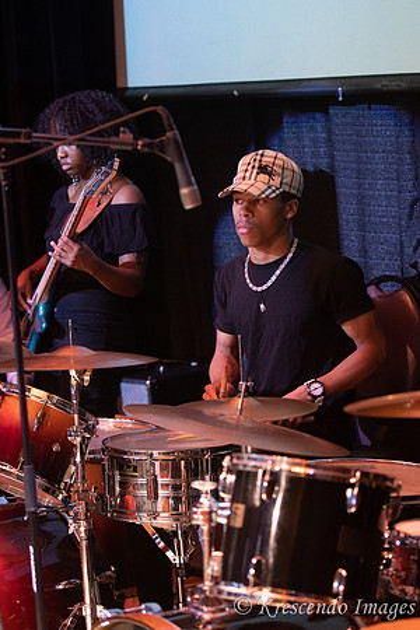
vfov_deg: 17.1
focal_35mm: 120
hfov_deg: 11.4
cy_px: 315
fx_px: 2100
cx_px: 210
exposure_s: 1/200
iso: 1600
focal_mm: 80
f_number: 2.8
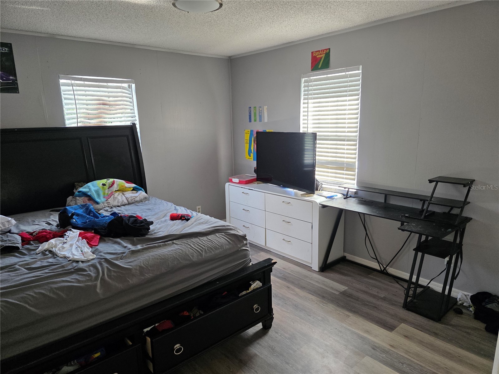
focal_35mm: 23
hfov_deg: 73.9
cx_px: 250
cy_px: 187
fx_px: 332
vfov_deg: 58.9
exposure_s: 1/120
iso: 250
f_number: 1.7
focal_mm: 6.3
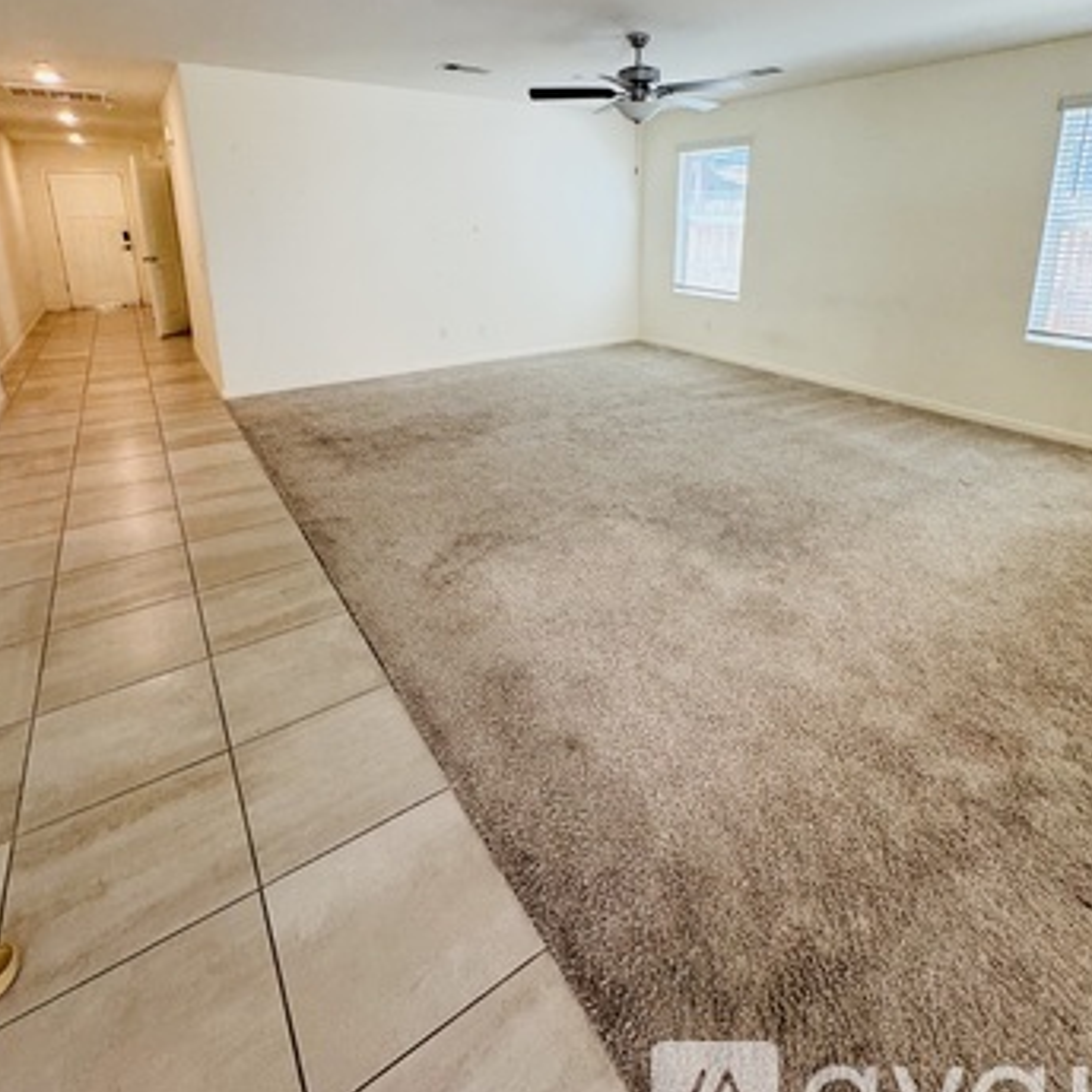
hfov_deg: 80.7
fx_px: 642
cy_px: 375
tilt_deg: -13.3
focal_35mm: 18
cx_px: 570
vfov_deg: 78.4
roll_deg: +1.3
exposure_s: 1/120
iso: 160
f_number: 2.2
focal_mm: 2.22
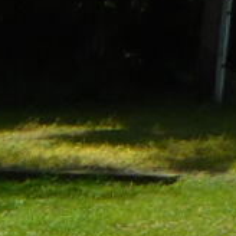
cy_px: 807
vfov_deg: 6.1
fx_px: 1990
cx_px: -872
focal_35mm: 258
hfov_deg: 5.4
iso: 125
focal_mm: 5.3
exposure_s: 1/1250
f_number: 3.2
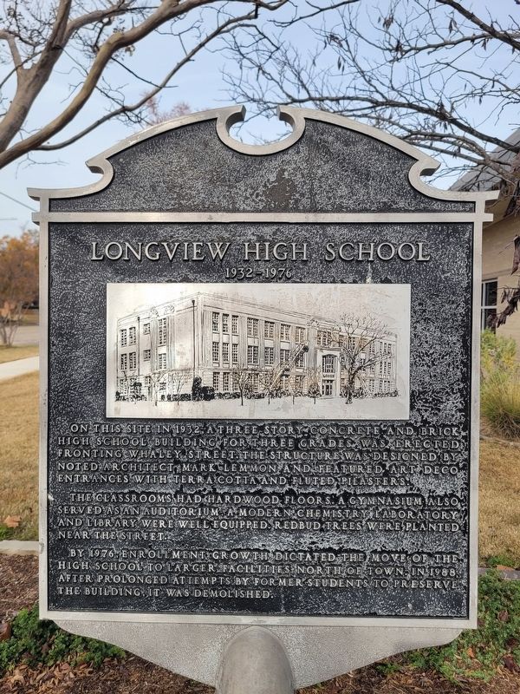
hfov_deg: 53.1
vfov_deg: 67.3
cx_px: 260
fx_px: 521
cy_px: 347
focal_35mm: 26
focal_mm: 5.4
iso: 40
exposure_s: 1/1314
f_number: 1.8
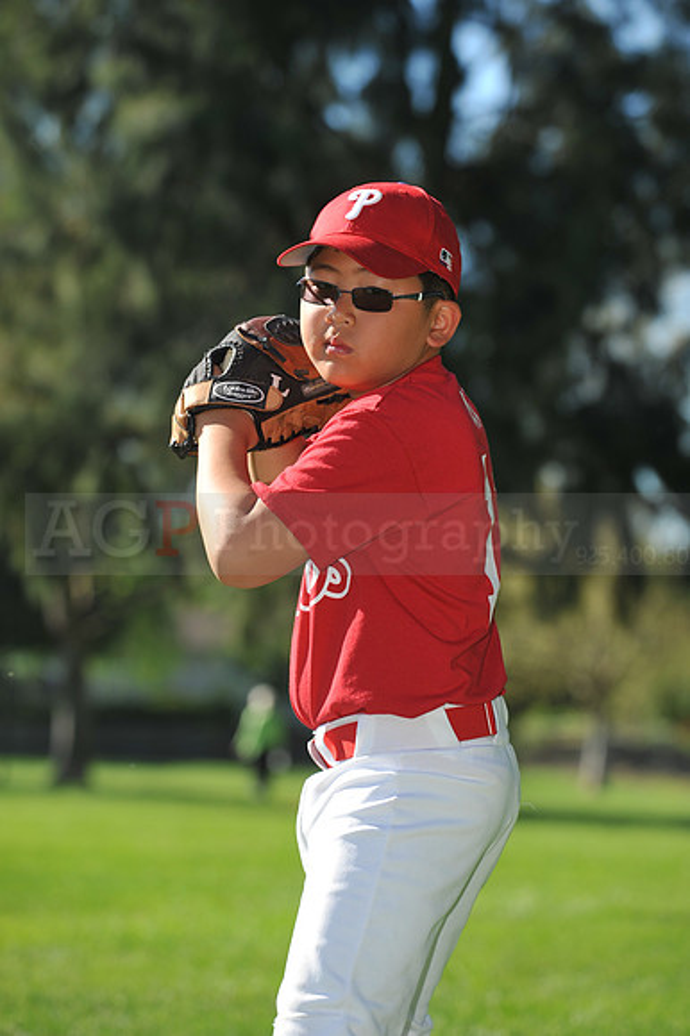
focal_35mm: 145
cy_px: 518
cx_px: 345
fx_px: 4173
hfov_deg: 9.5
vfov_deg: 14.2
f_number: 5.6
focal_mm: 145
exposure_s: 1/640
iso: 200
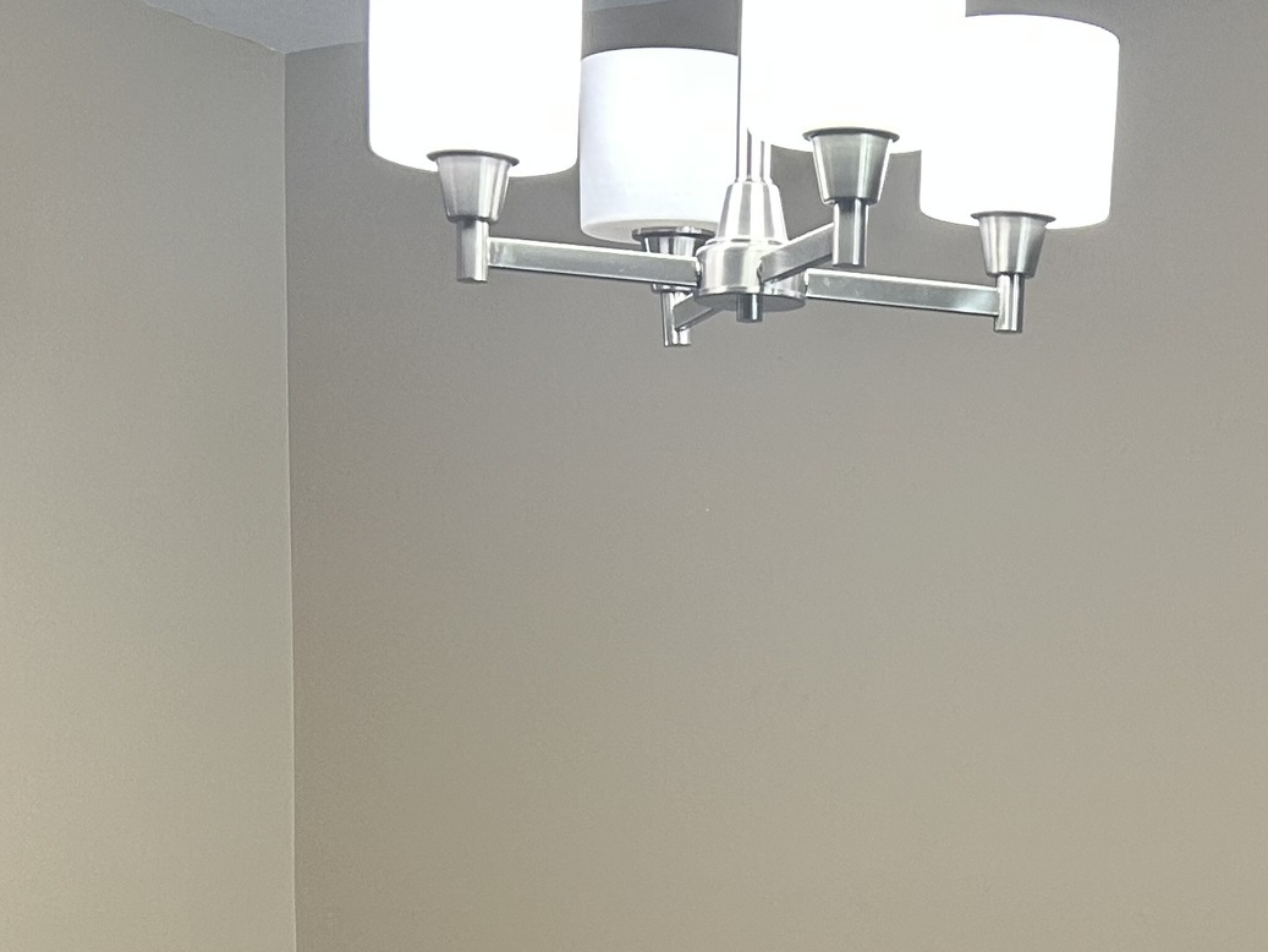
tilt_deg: -4.8
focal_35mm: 77
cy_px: 1036
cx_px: 922
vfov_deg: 18.4
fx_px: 2821
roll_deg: -0.2
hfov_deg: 25.1
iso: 125
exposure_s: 1/60
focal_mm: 5.7
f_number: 1.5
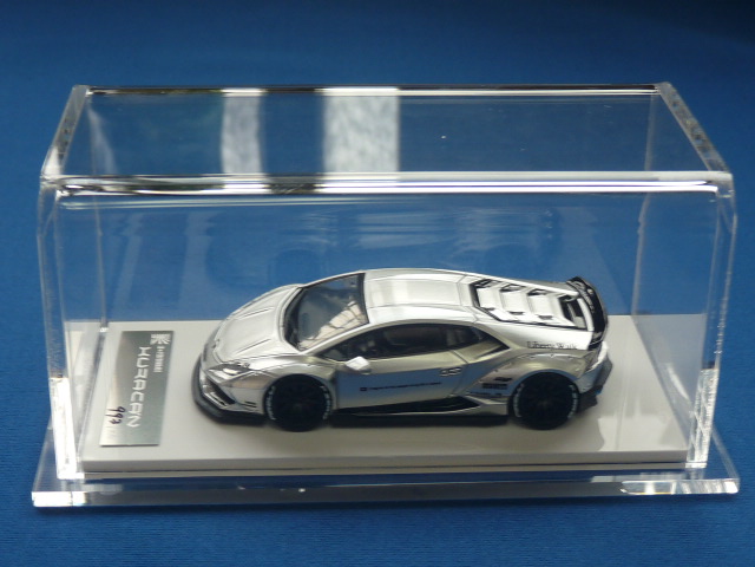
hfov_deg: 28.2
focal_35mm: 69
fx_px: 1505
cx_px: 378
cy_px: 284
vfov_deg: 21.3
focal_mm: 7.1
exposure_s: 1/80
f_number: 3
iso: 100
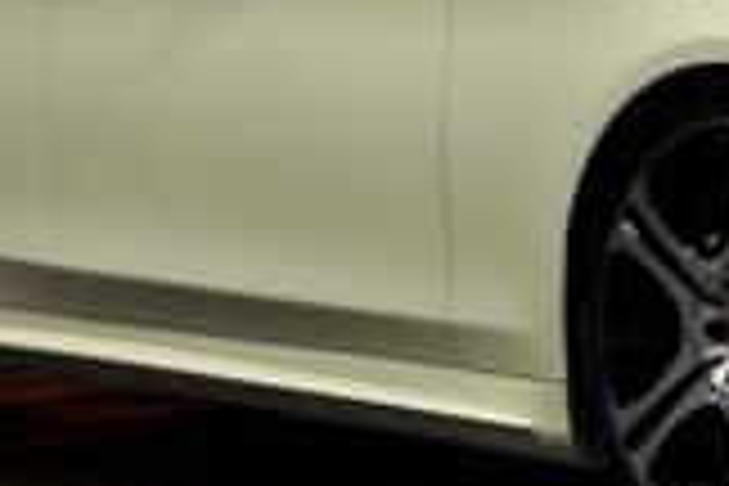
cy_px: 61
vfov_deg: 6.7
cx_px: 734
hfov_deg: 9.9
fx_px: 4171
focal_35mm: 206
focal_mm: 38
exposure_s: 1/20
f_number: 4.5
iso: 500
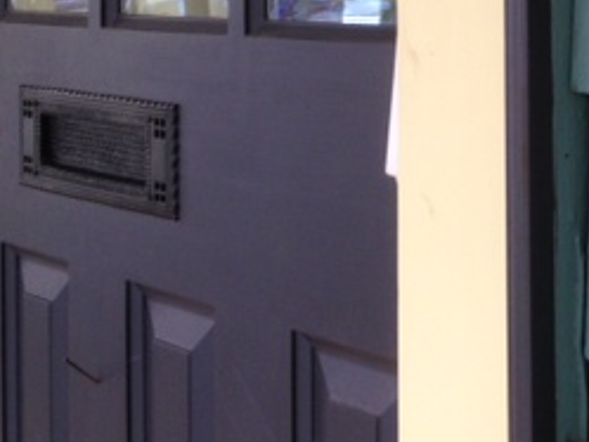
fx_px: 1532
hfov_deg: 20.9
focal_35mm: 90
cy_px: -54
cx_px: 606
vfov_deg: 15.9
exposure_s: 1/24
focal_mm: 4.28
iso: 50
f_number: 2.4
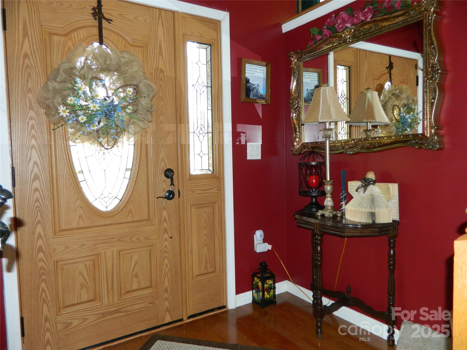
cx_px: 234
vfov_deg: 54.9
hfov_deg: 69.4
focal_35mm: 25
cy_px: 175
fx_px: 337
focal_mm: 4.5
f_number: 3.1
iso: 200
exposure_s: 1/30
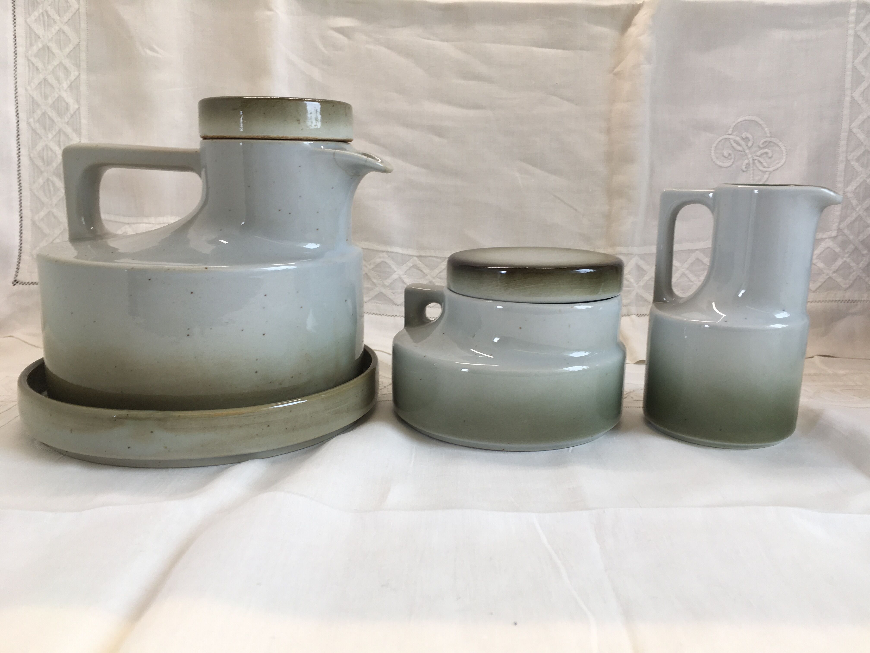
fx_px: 729
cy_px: 326
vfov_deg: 48.2
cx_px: 435
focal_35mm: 29
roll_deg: -0.9
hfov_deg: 61.7
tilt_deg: -9.9
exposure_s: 1/50
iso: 25
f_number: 2.2
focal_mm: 4.15
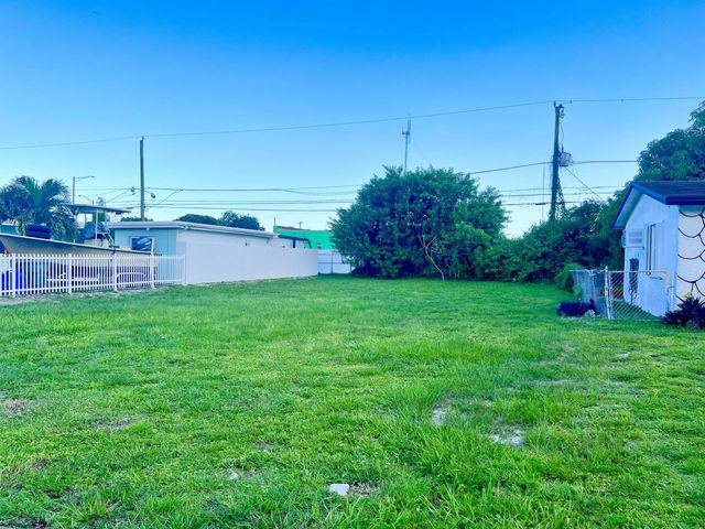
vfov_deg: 53.1
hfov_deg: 67.3
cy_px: 264
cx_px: 352
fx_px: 530
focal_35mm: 26
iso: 50
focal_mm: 5.7
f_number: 1.5
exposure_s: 1/1751
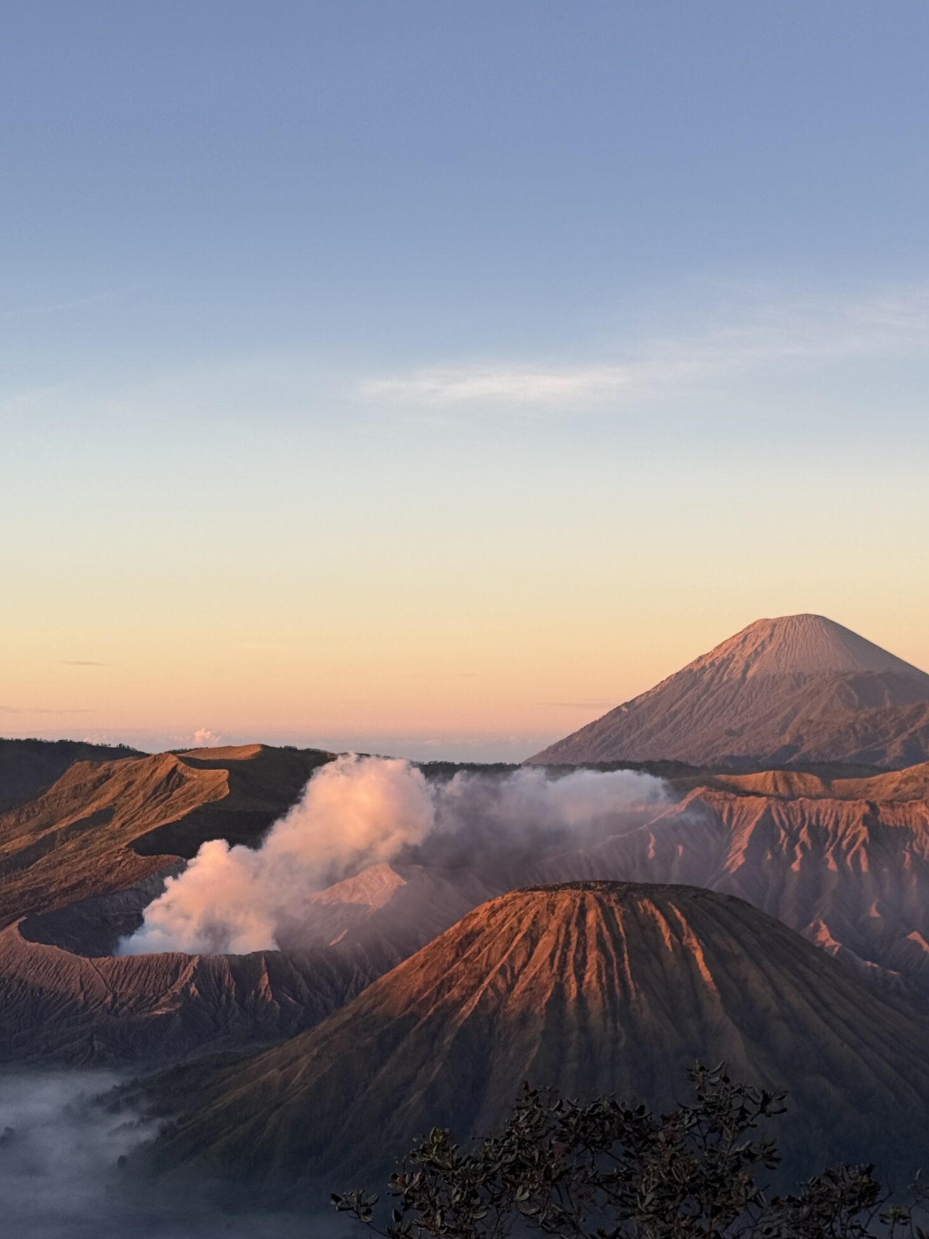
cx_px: 599
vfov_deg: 30.7
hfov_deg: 23.2
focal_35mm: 63
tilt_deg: +0.5
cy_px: 705
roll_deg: +0.6
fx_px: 2254
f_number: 1.78
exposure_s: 1/570
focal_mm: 6.76
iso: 64
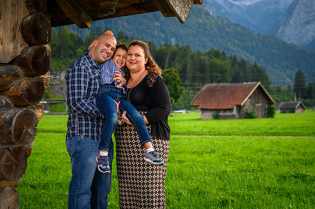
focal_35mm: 76
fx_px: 667
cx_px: 172
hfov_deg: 26.5
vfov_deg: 17.8
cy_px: 114
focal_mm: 70
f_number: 5
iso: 800
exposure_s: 1/125
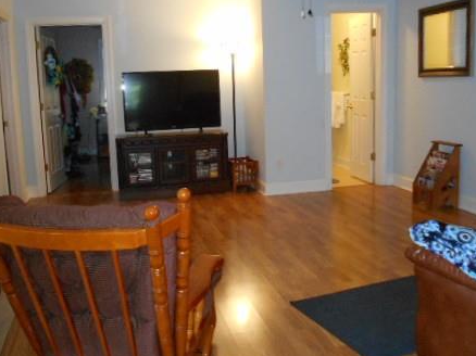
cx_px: 220
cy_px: 154
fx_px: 522
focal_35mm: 38
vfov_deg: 37.6
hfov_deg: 49.0
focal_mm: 4.6
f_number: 3.2
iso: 450
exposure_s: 1/25
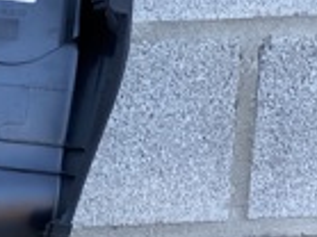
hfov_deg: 14.8
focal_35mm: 120
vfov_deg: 12.3
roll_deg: +4.4
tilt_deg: -15.5
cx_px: -212
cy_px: 54
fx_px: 1098
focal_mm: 4.25
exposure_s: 1/121
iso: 40
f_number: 1.8
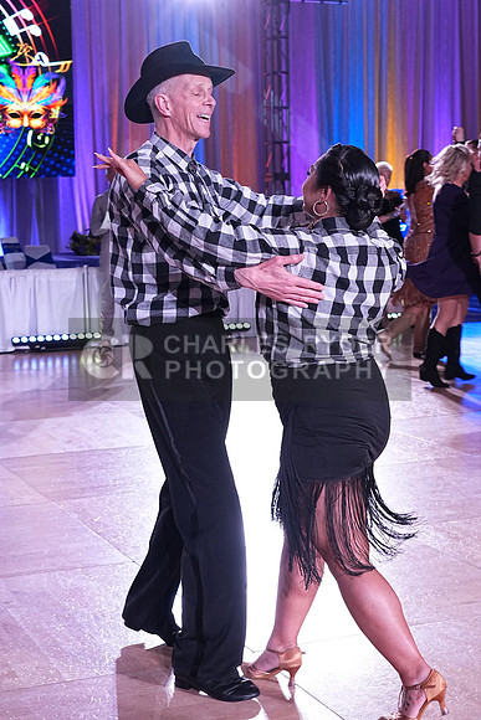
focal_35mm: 64
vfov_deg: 31.4
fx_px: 1282
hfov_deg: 21.3
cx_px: 240
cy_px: 360
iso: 2500
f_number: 5.6
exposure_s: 1/250
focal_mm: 43
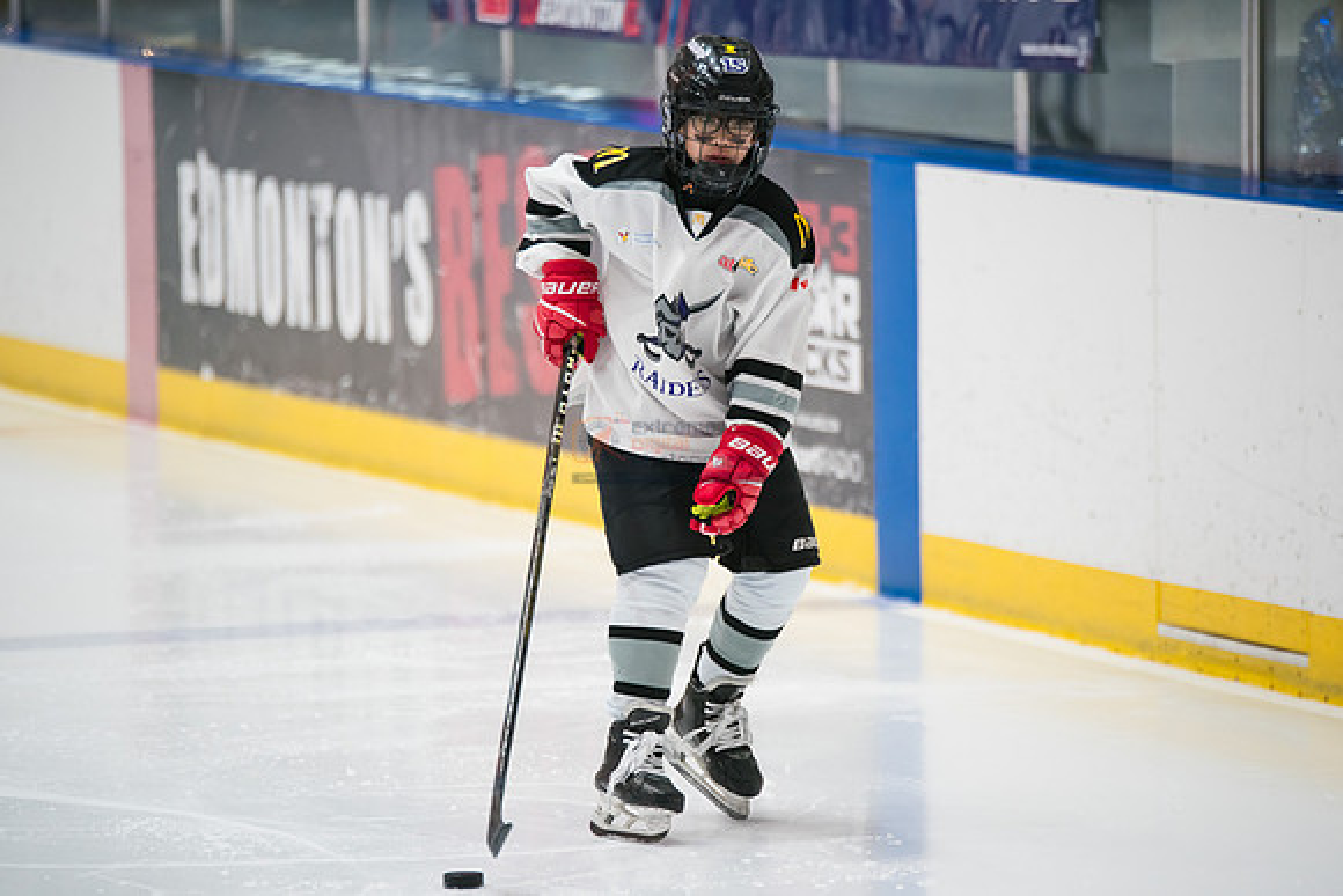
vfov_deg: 4.6
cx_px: 672
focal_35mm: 300
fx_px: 11194
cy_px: 448
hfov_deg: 6.9
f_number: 3.2
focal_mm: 300
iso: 3200
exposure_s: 1/800
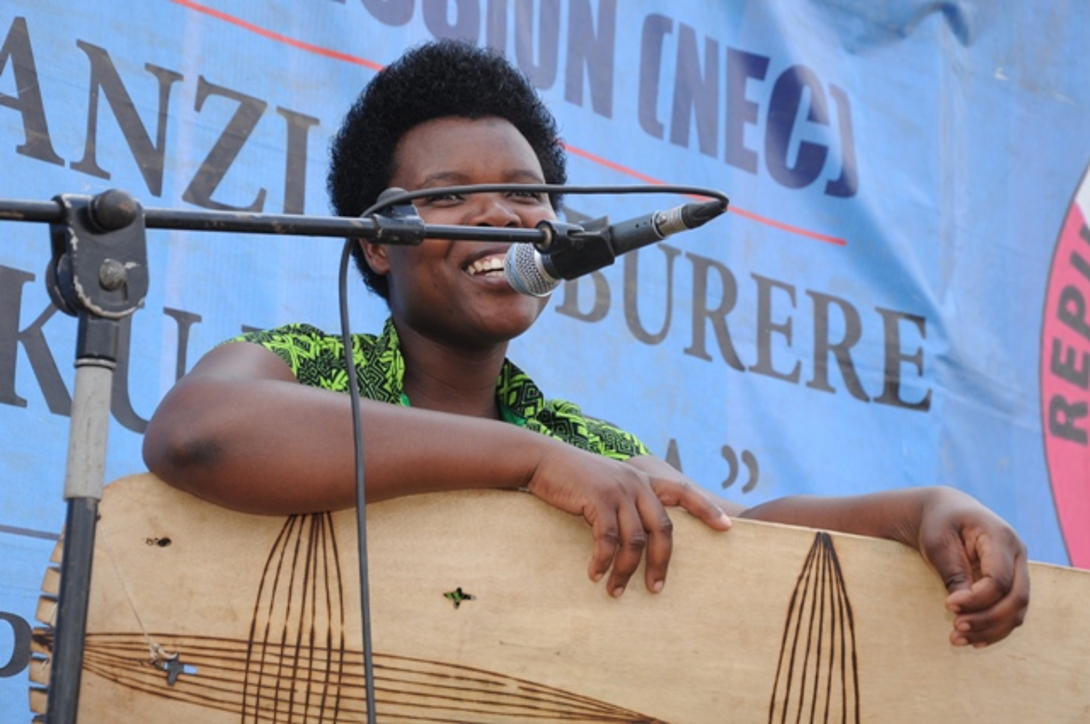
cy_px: 362
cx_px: 545
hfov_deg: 20.6
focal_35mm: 99
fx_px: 2994
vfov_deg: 13.8
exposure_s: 1/125
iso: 200
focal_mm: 66
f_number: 7.1
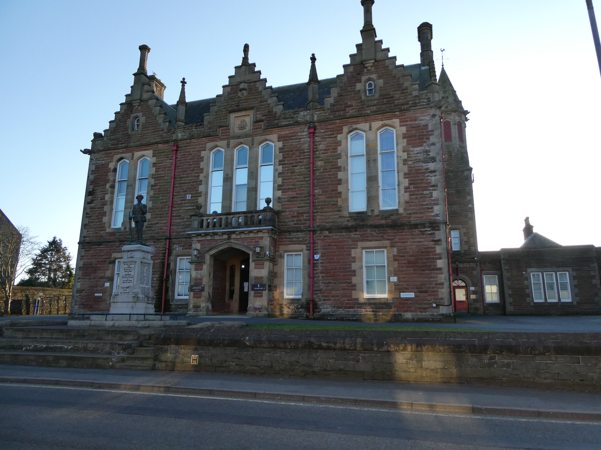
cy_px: 225
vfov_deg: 56.8
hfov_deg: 71.6
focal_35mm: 24
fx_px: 417
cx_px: 300
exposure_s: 1/250
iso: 80
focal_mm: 4.3
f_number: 3.3
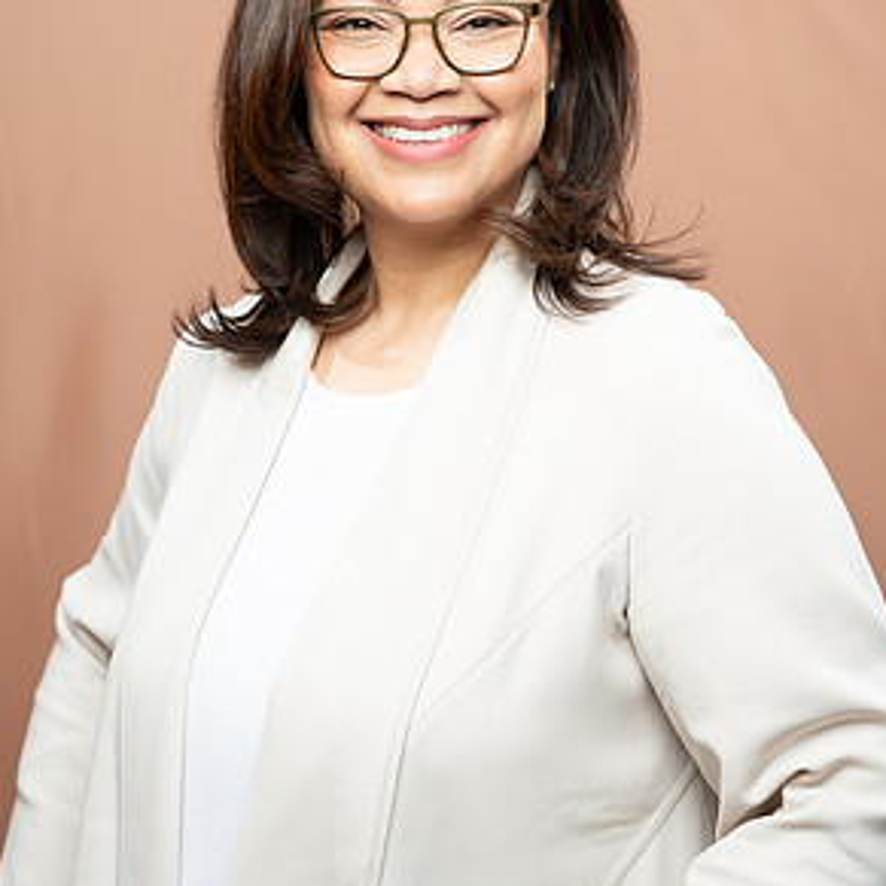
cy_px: 320
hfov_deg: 17.4
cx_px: 451
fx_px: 2896
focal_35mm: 100
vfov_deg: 17.4
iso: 320
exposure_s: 1/160
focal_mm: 76
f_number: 4
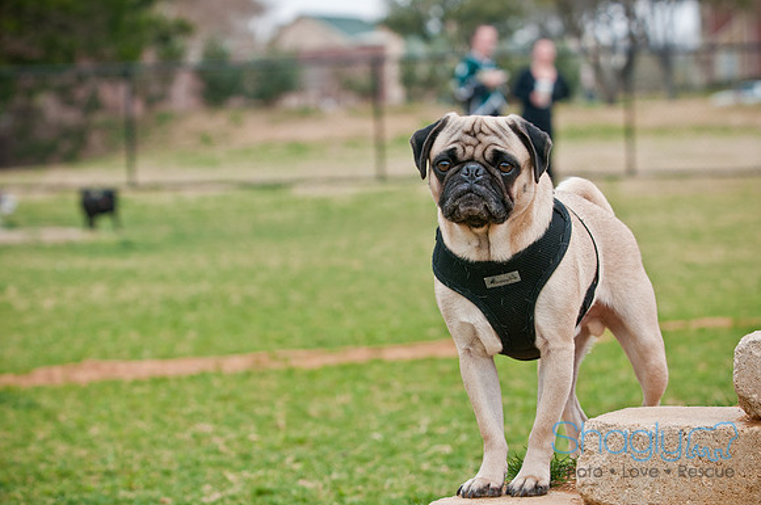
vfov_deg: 11.4
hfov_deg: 17.1
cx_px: 380
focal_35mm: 120
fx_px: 2533
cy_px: 252
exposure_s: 1/320
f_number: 5
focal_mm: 80
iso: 200
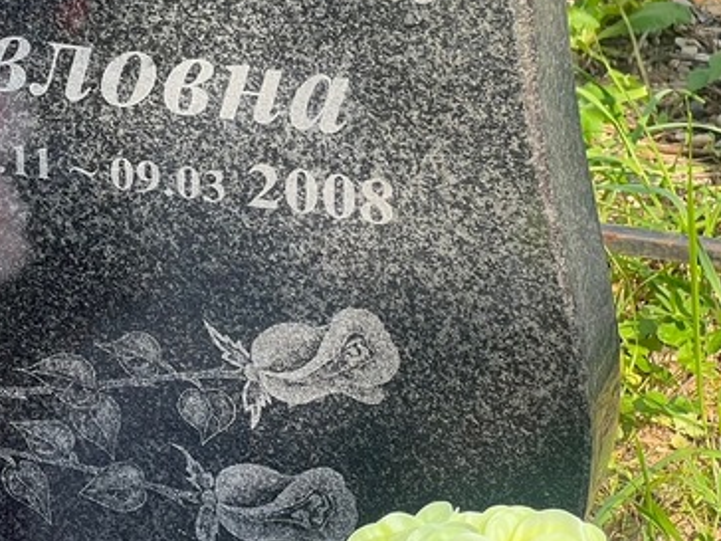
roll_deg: +3.9
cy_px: 26
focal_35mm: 169
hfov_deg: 11.6
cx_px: 105
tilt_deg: -21.4
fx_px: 3520
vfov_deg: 8.7
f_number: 2.8
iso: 40
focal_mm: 9
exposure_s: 1/121
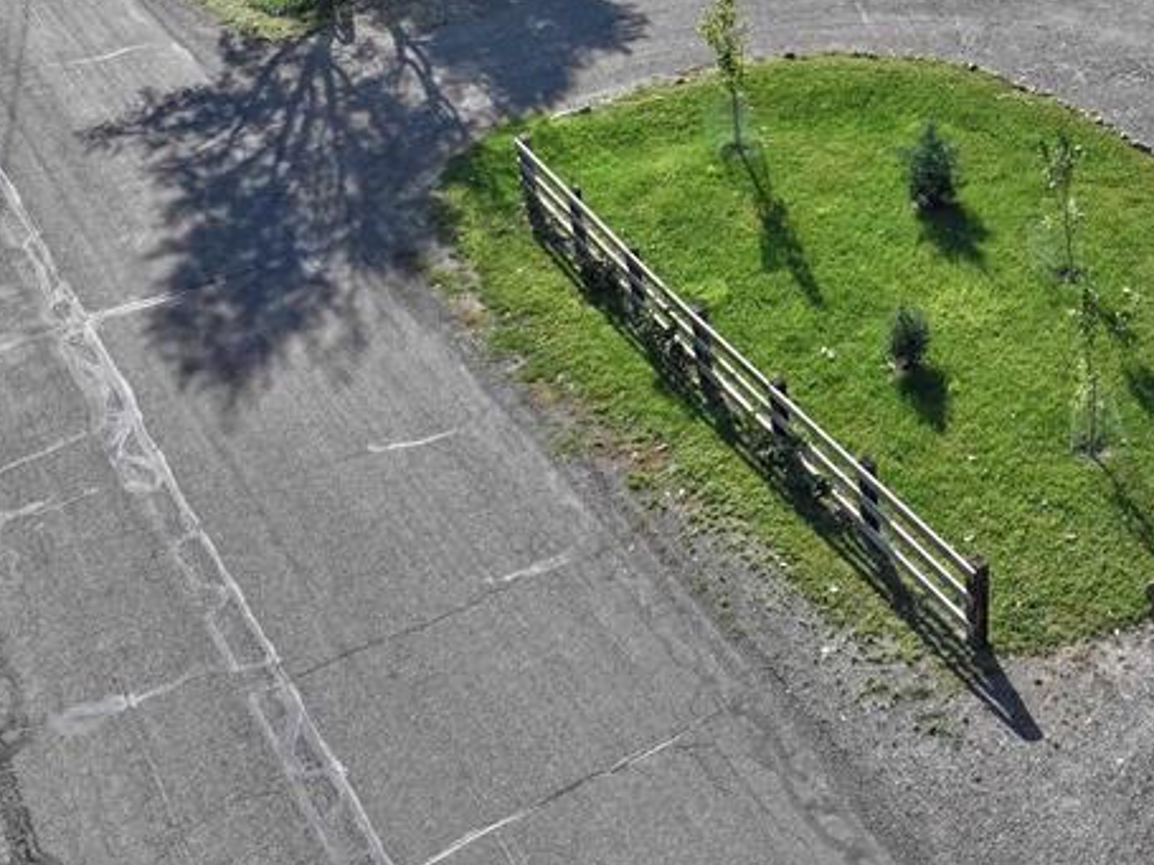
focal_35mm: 54
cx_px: 1098
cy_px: -57
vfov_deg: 25.3
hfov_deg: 33.2
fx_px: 1800
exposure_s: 1/3200
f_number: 2.8
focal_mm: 12.29
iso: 240
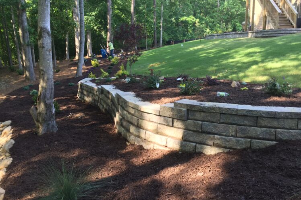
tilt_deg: -11.9
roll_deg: +0.1
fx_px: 259
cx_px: 154
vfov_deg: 42.3
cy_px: 102
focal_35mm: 31
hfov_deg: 60.3
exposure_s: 1/120
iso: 50
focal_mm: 4.15
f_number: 2.2
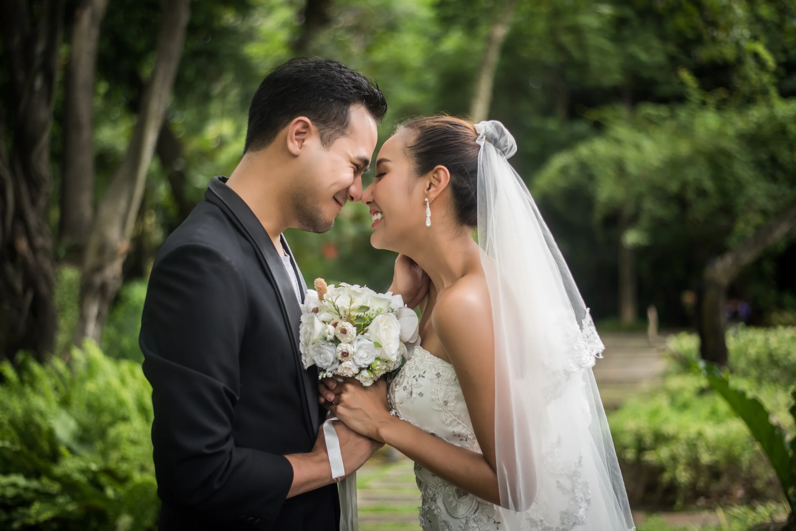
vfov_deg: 27.0
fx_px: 1106
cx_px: 398
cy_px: 266
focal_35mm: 50
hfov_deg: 39.6
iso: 100
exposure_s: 1/500
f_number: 1.8
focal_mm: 50
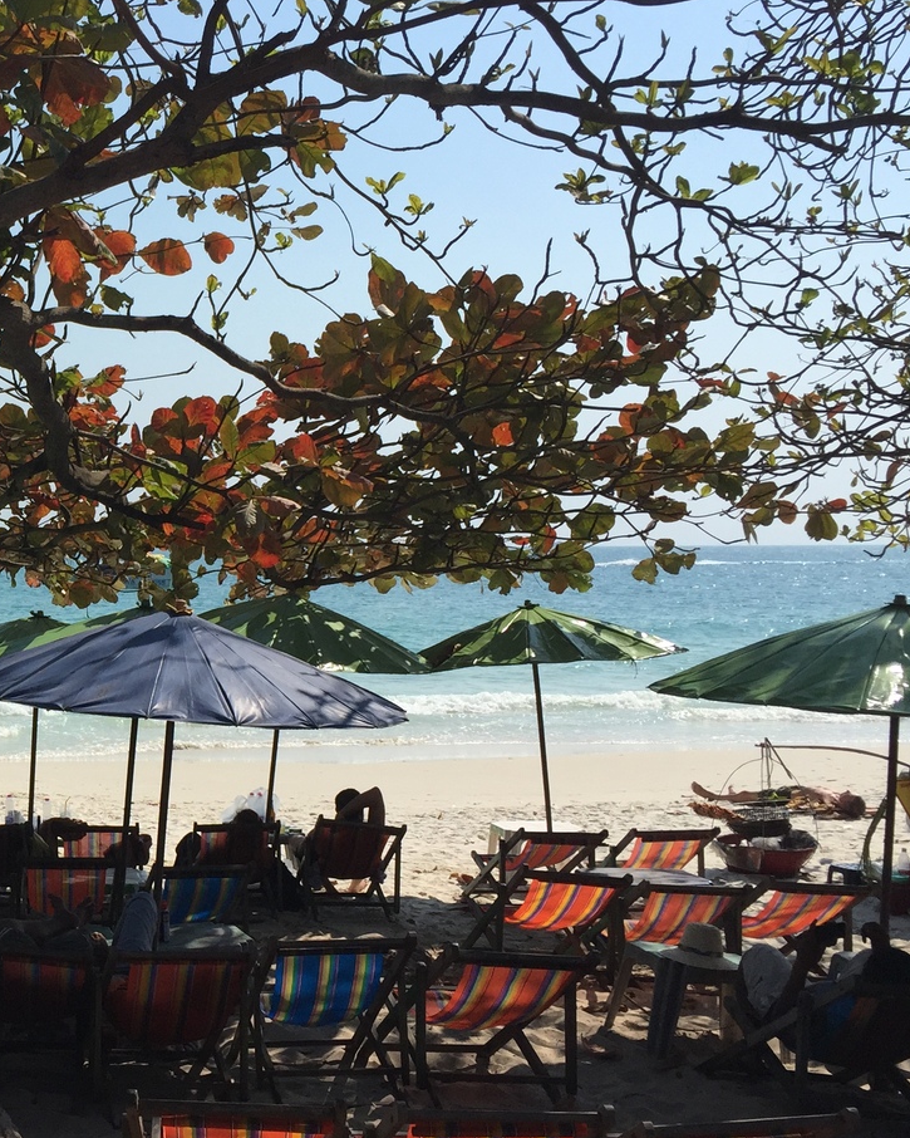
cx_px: -54
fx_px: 1683
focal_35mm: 50
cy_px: 589
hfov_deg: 28.0
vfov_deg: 37.3
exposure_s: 1/3597
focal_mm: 4.15
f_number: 2.2
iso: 32
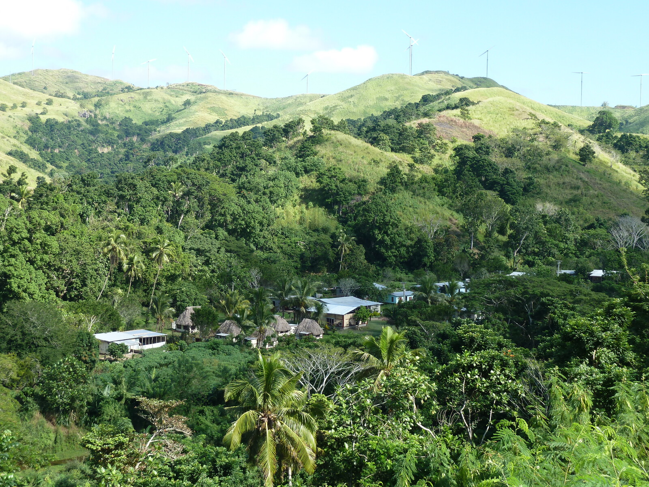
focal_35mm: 55
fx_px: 1031
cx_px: 324
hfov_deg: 34.9
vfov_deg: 26.6
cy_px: 244
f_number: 3.9
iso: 80
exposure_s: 1/200
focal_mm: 9.1
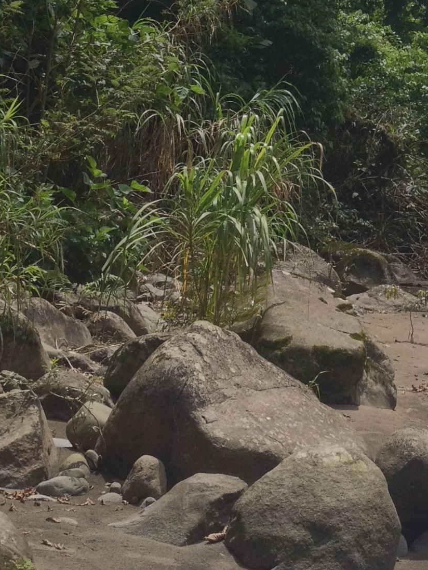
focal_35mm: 104
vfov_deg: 18.0
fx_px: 1714
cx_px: 564
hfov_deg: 13.7
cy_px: -97
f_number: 2.4
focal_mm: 4.28
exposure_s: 1/935
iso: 50
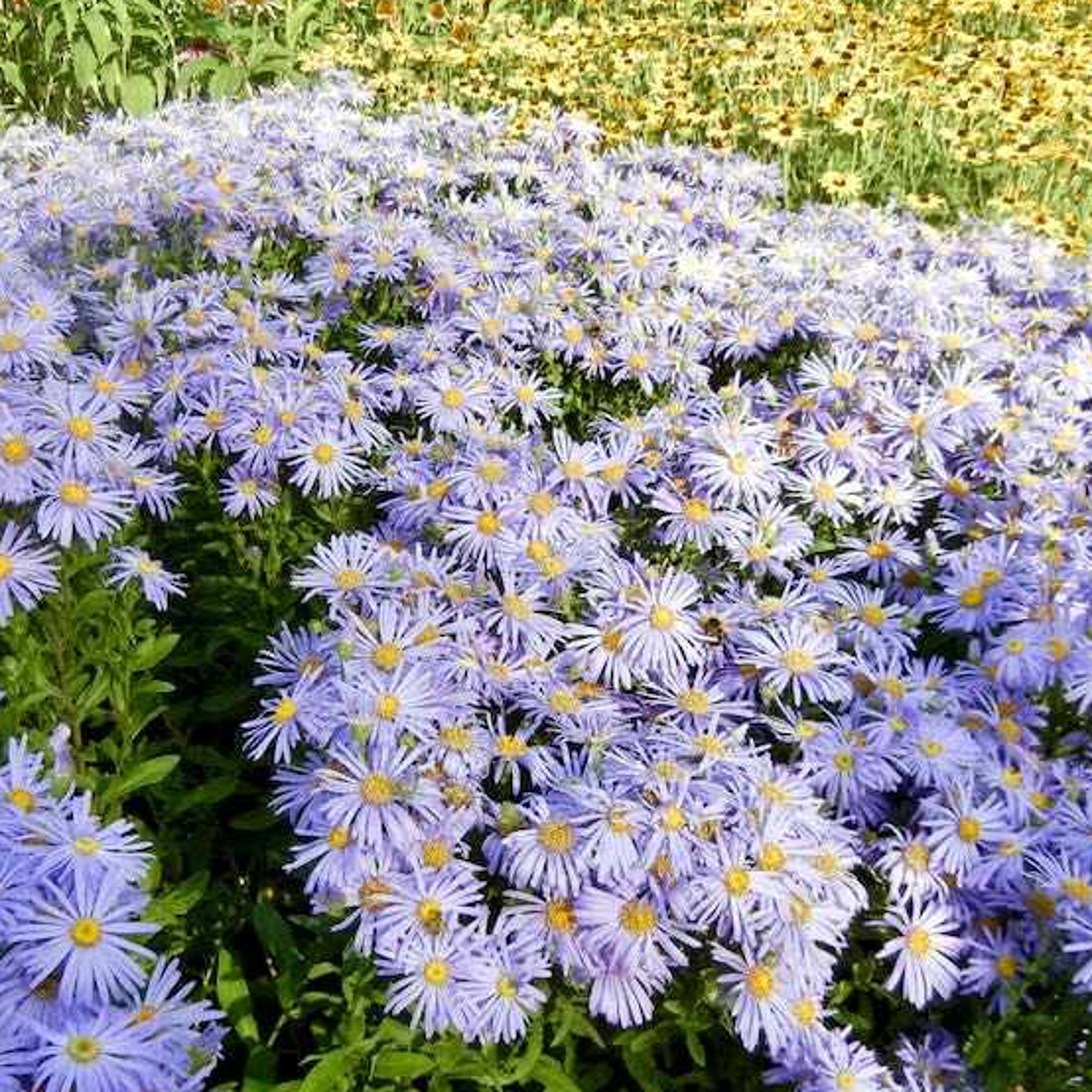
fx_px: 1749
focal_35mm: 49
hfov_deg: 34.6
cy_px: 666
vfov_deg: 34.5
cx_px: 487
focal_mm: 5.4
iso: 160
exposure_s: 1/476
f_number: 3.5
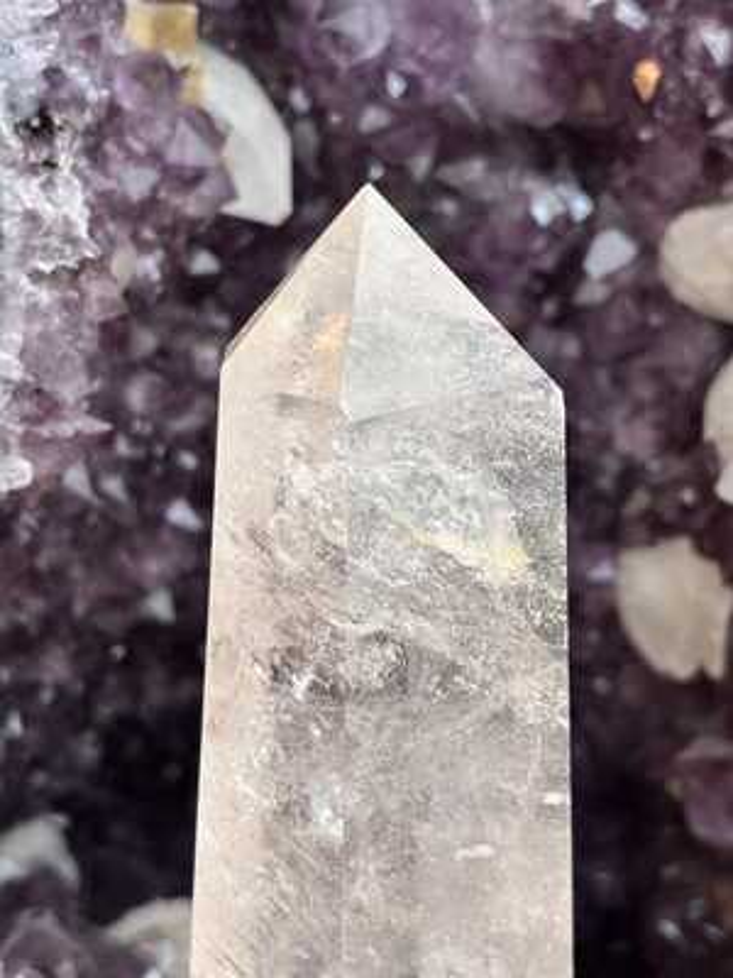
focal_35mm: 52
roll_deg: +0.4
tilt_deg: -14.6
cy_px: 489
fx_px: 1468
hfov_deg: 28.0
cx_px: 366
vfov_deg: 36.8
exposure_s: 1/40
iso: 160
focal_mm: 5.96
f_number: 1.6
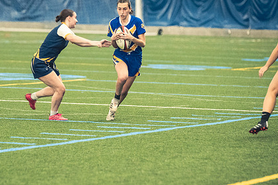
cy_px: 104
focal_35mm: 329
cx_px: 97
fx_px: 2540
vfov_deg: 4.2
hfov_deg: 6.3
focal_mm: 160
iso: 12800
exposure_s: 1/500
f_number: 2.8
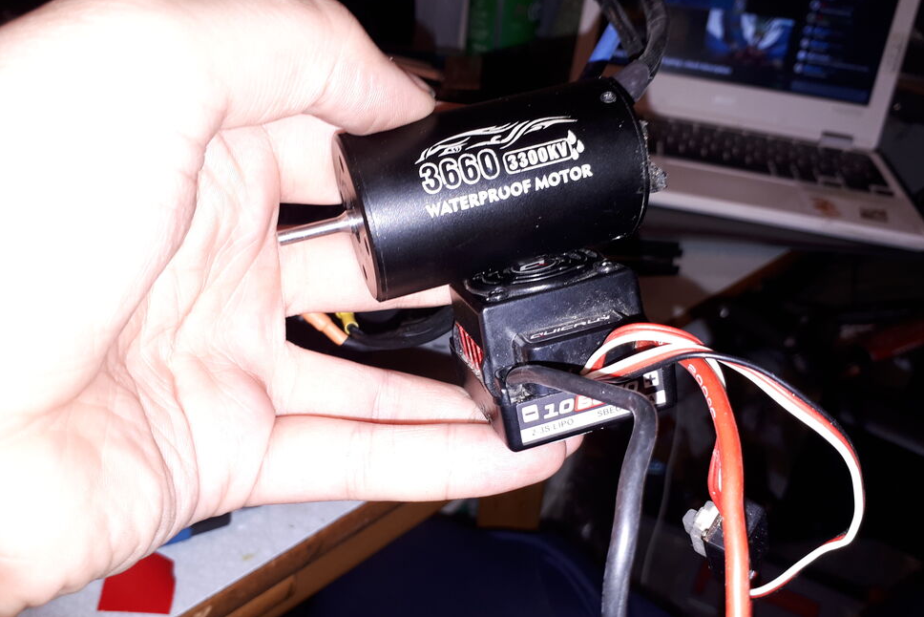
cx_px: 475
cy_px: 338
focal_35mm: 29
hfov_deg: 63.6
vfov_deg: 44.9
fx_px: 745
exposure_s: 1/33
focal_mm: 3.6
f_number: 1.9
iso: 40
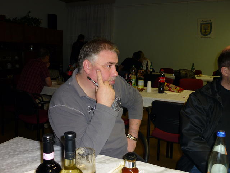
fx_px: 219
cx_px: 115
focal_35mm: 33
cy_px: 86
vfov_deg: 42.9
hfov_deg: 55.4
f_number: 2.8
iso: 100
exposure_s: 1/30
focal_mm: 5.5
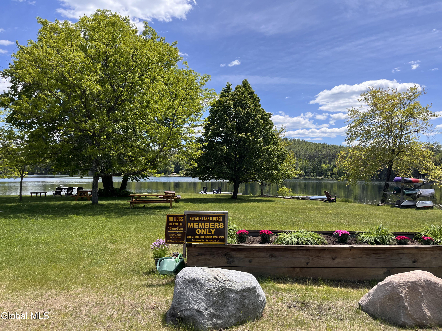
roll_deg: -1.3
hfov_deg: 67.3
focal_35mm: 26
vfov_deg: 53.1
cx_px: 221
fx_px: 332
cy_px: 166
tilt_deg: +1.6
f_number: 1.6
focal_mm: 5.1
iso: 50
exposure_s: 1/2632
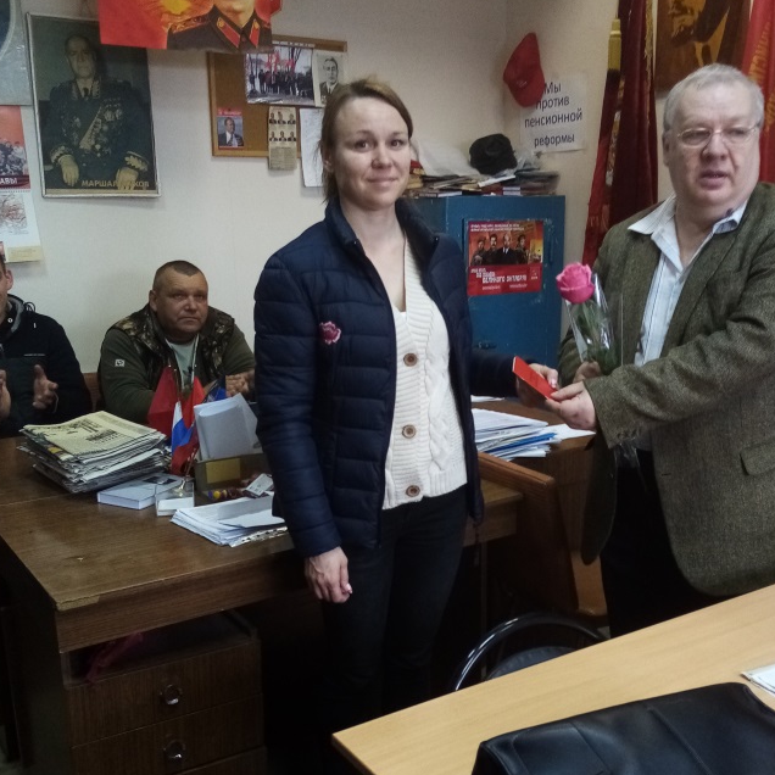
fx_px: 937
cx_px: 430
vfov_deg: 44.7
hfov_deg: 44.9
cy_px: 470
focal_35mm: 37
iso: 241
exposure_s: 1/33.3
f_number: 1.8
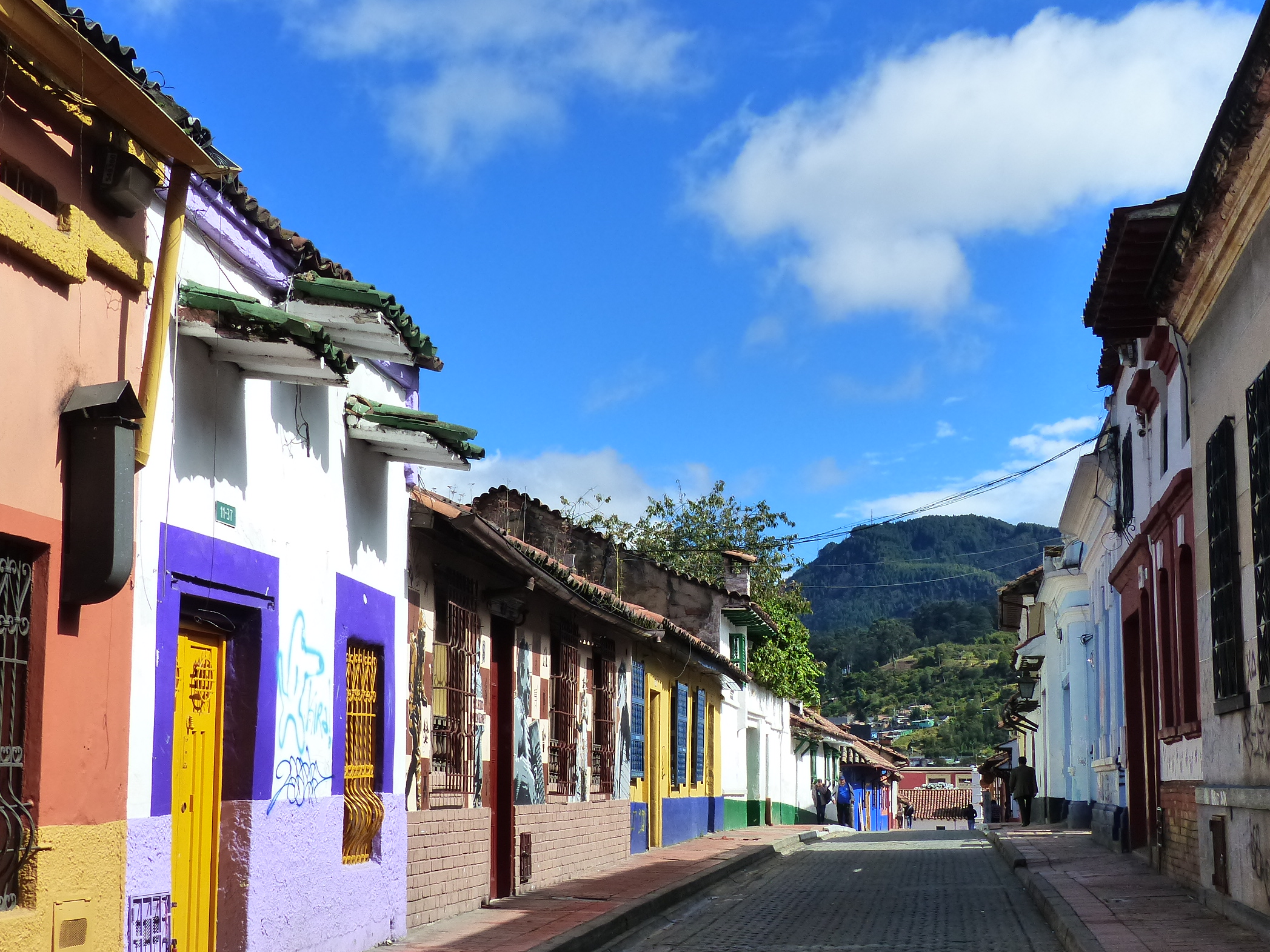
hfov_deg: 34.9
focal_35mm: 55
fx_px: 2018
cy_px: 536
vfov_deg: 26.5
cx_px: 650
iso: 250
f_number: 4
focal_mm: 8.1
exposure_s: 1/1000
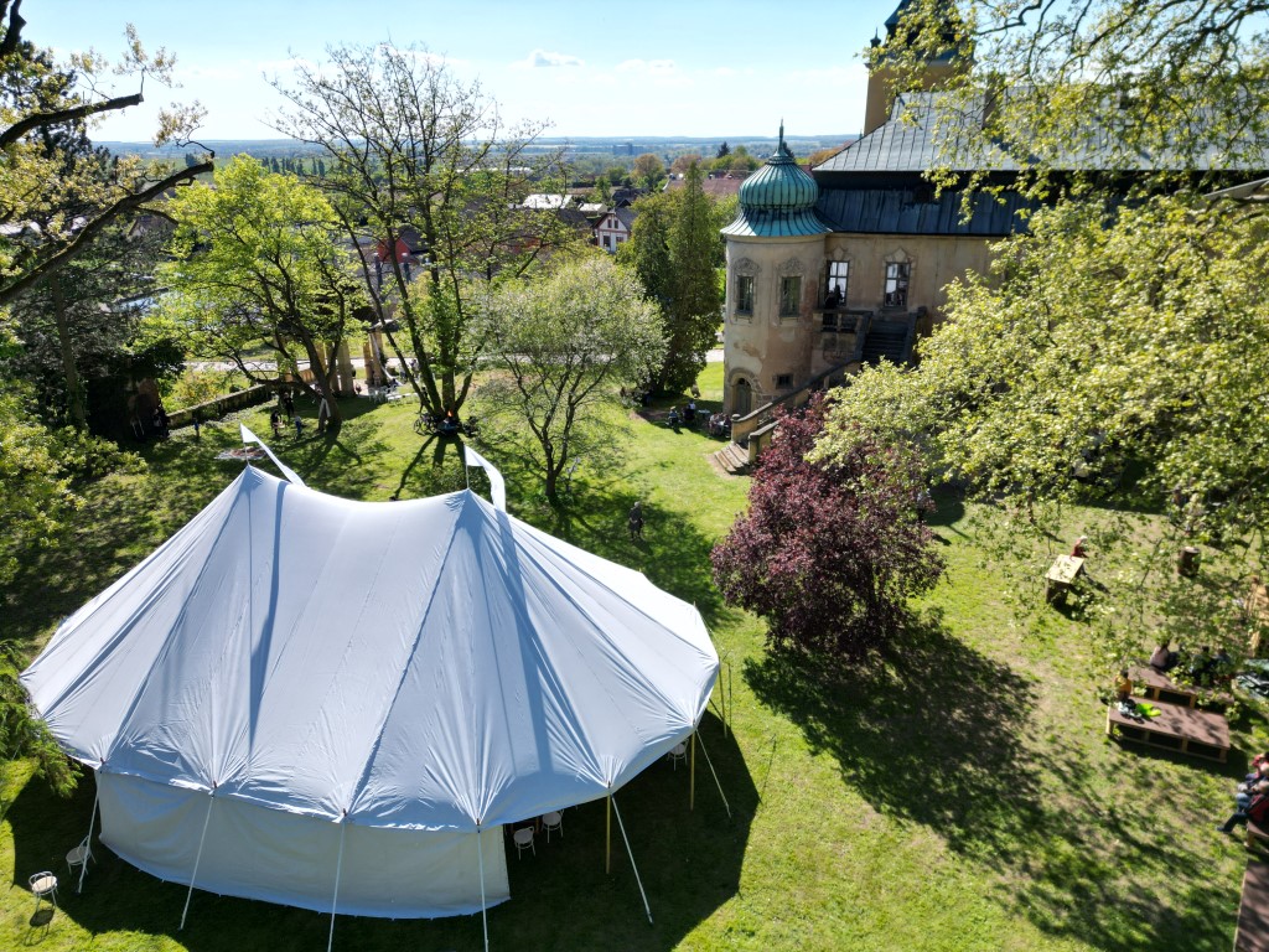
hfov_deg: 71.6
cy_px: 476
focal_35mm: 24
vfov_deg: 56.8
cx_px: 634
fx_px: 880
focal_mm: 6.72
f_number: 1.7
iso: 100
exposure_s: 1/2500
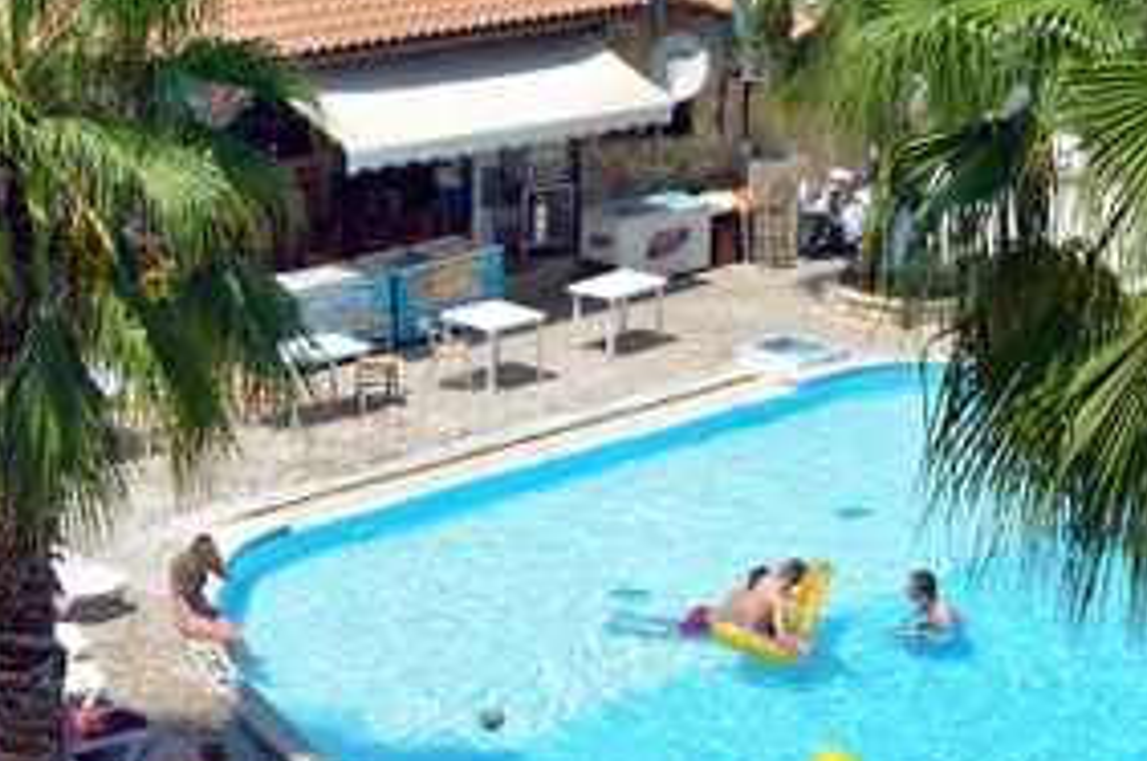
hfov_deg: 24.3
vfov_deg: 16.4
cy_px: 260
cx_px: 325
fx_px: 2640
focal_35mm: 83
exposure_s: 1/320
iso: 100
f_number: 9
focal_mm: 26
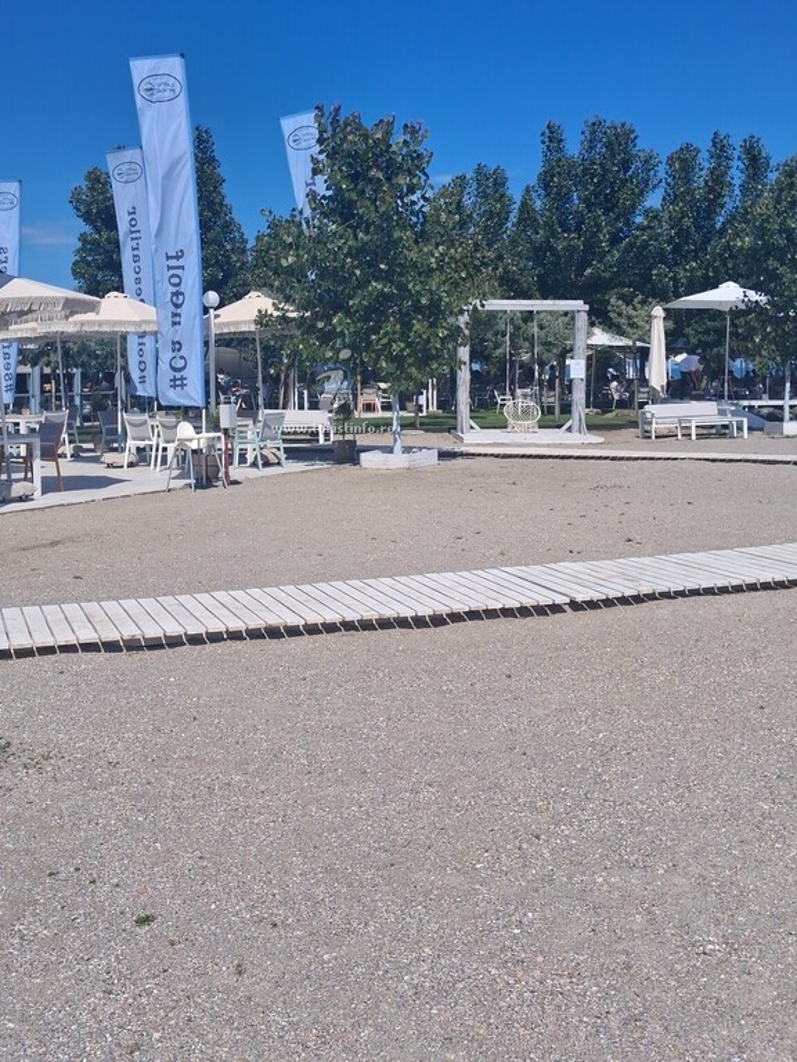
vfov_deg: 50.6
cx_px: 318
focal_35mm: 36
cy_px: 375
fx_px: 1105
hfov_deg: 39.5
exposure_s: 1/980
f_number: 1.8
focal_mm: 4
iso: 20
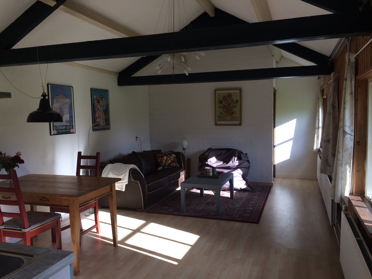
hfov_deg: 61.7
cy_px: 140
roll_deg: +1.8
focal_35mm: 29
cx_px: 186
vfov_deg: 48.2
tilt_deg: -4.4
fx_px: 312
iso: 32
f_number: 2.2
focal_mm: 4.15
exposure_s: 1/214
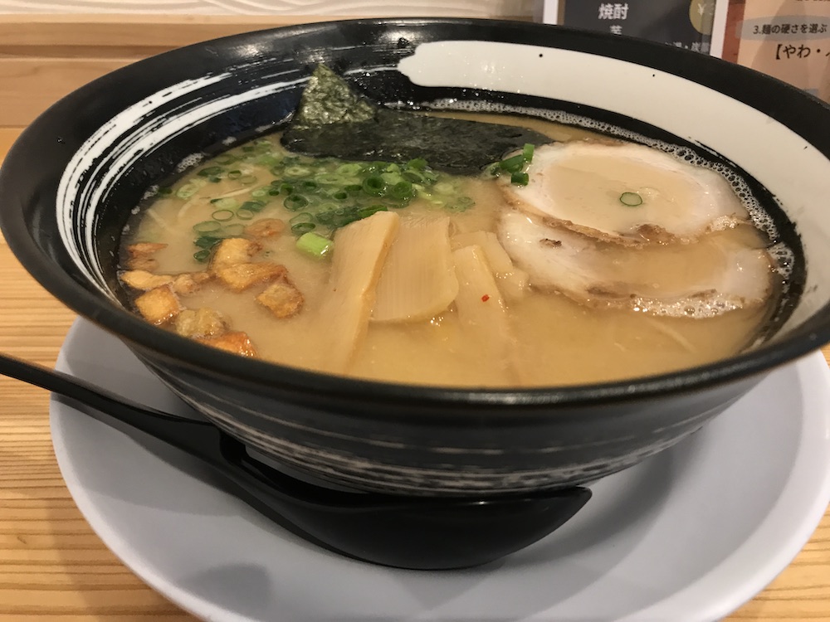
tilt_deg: -35.1
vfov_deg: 49.7
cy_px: 311
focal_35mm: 28
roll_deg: +0.1
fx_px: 671
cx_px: 415
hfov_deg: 63.4
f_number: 1.8
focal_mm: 3.99
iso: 40
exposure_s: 1/15
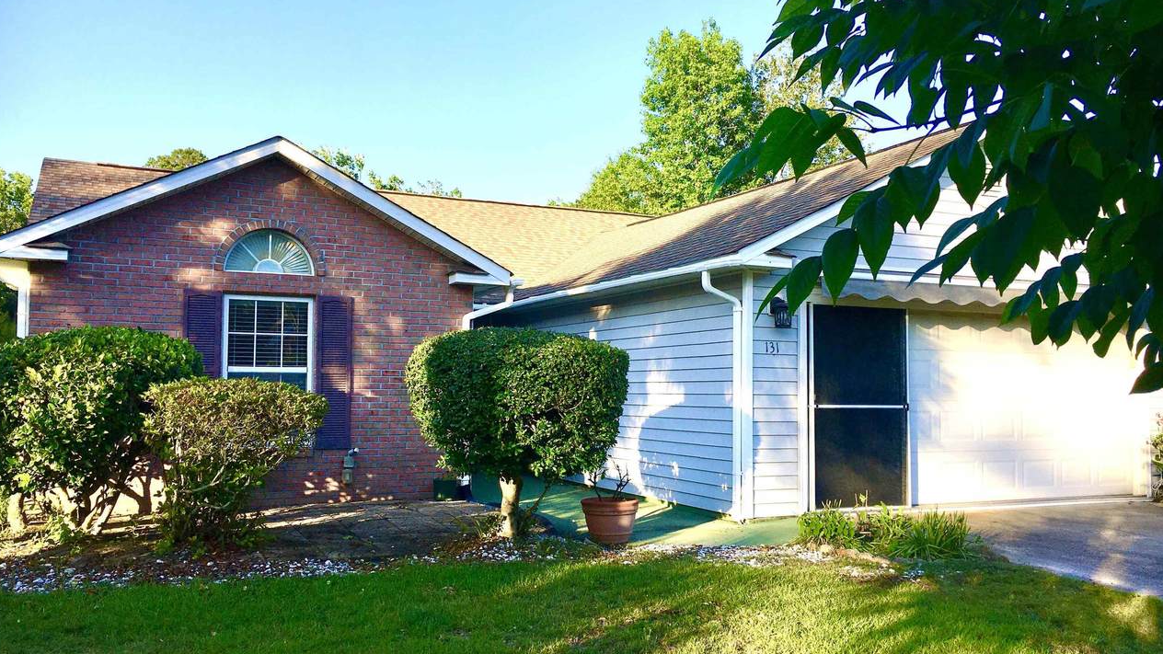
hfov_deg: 61.0
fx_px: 987
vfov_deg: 36.7
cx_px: 575
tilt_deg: +3.8
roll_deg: -0.2
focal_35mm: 32
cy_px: 330
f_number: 2.2
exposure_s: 1/651
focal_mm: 4.15
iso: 25
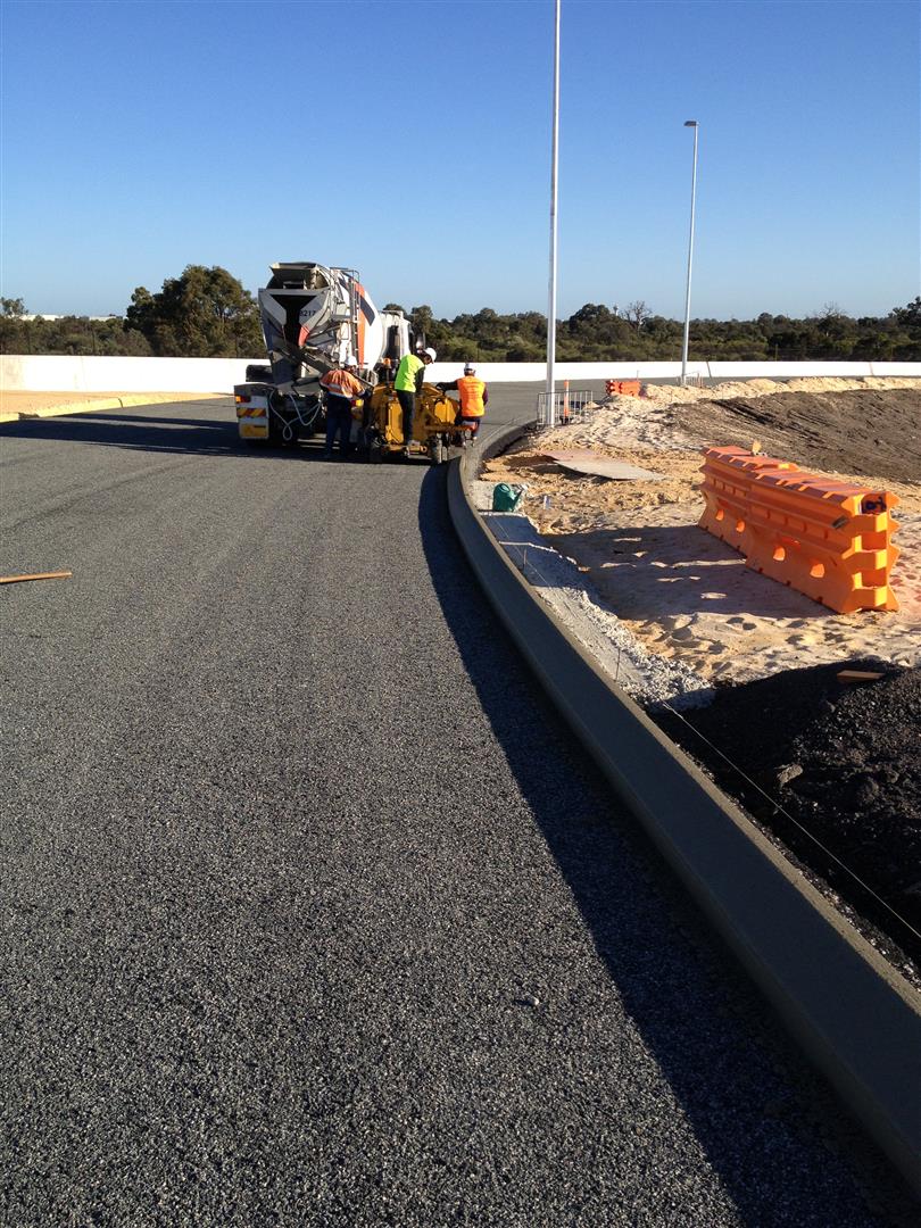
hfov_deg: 40.7
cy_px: 614
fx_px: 1242
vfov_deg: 52.6
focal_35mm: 35
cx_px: 460
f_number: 2.4
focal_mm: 4.28
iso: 50
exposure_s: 1/1175
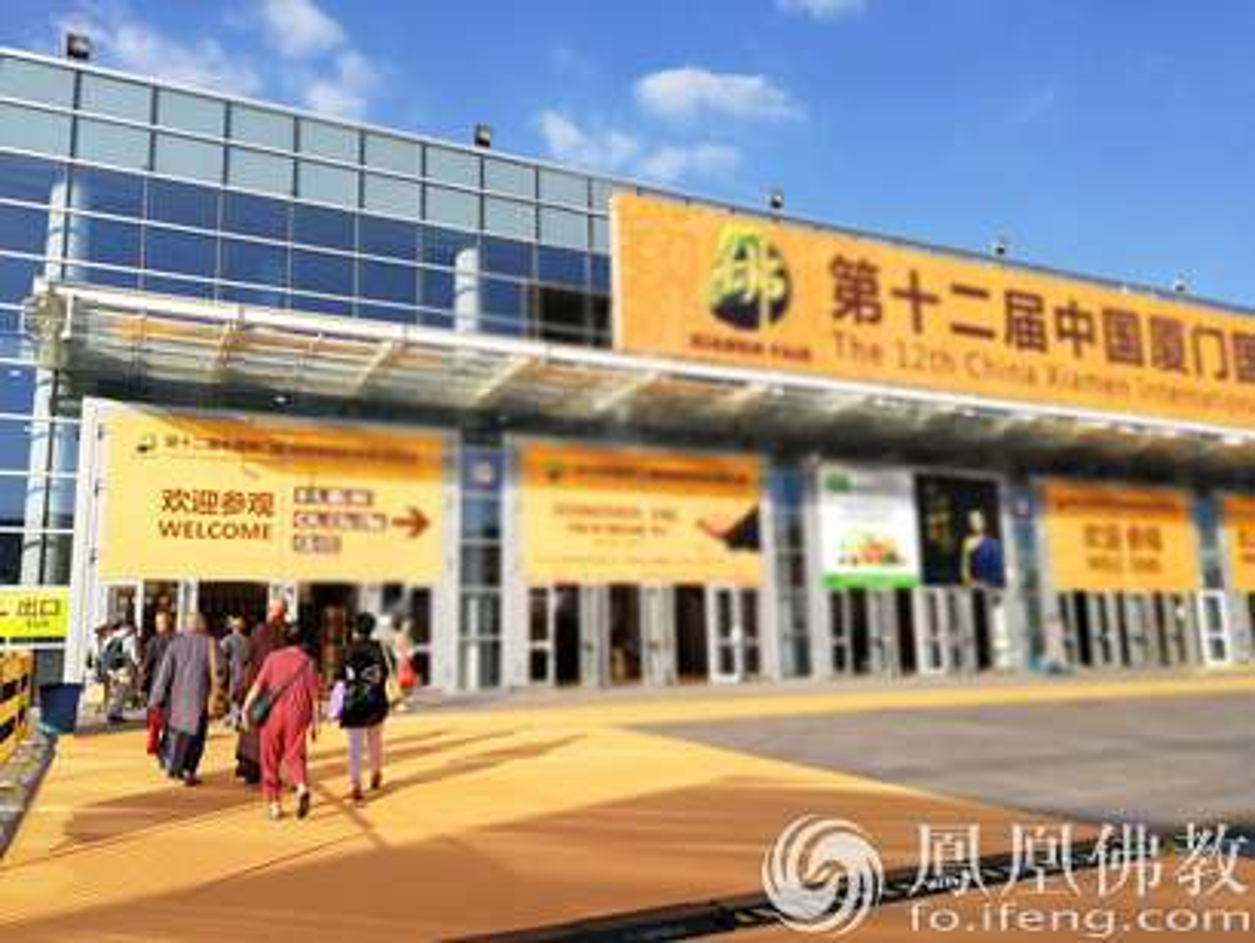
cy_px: 472
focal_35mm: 27
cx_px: 628
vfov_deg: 51.4
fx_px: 979
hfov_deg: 65.3
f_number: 0.95
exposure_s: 1/733
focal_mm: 3.95
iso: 50
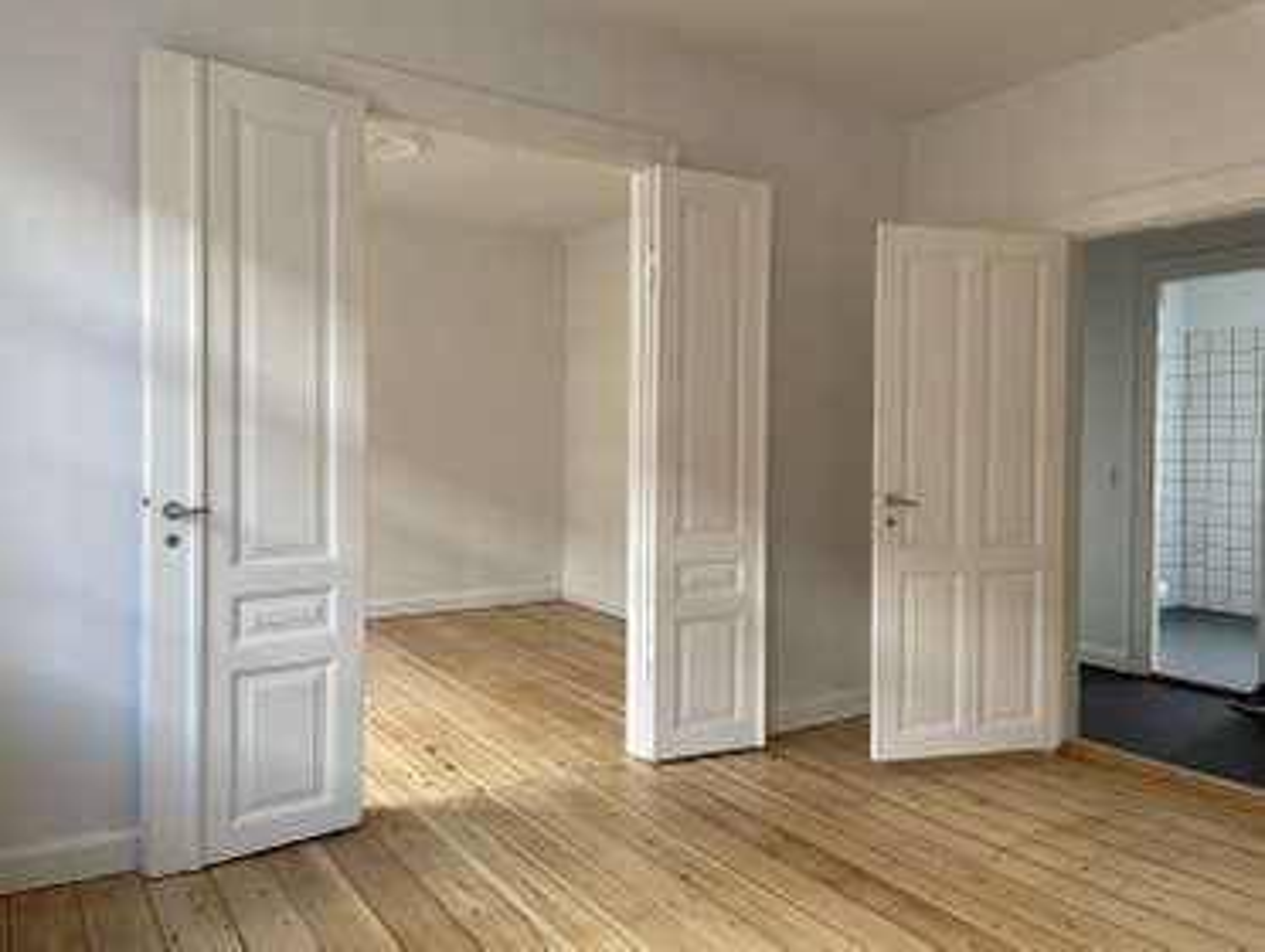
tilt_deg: -1.2
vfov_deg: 53.2
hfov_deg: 67.2
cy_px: 476
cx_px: 632
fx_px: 951
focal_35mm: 26
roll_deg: +0.2
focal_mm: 4.2
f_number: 1.6
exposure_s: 1/121
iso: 64
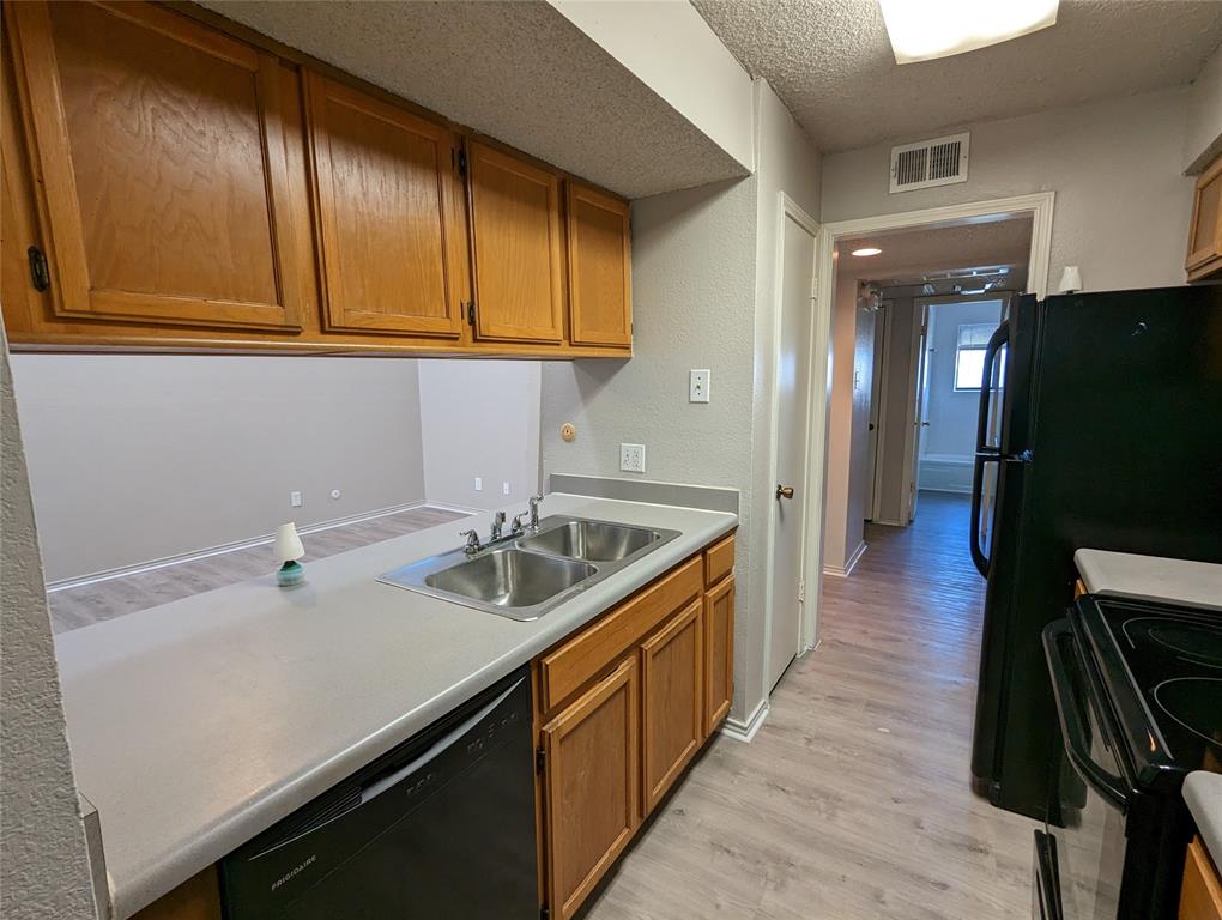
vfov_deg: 78.2
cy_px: 460
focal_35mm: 16
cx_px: 611
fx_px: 566
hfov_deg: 94.4
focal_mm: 2.35
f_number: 2.2
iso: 131
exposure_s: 1/60
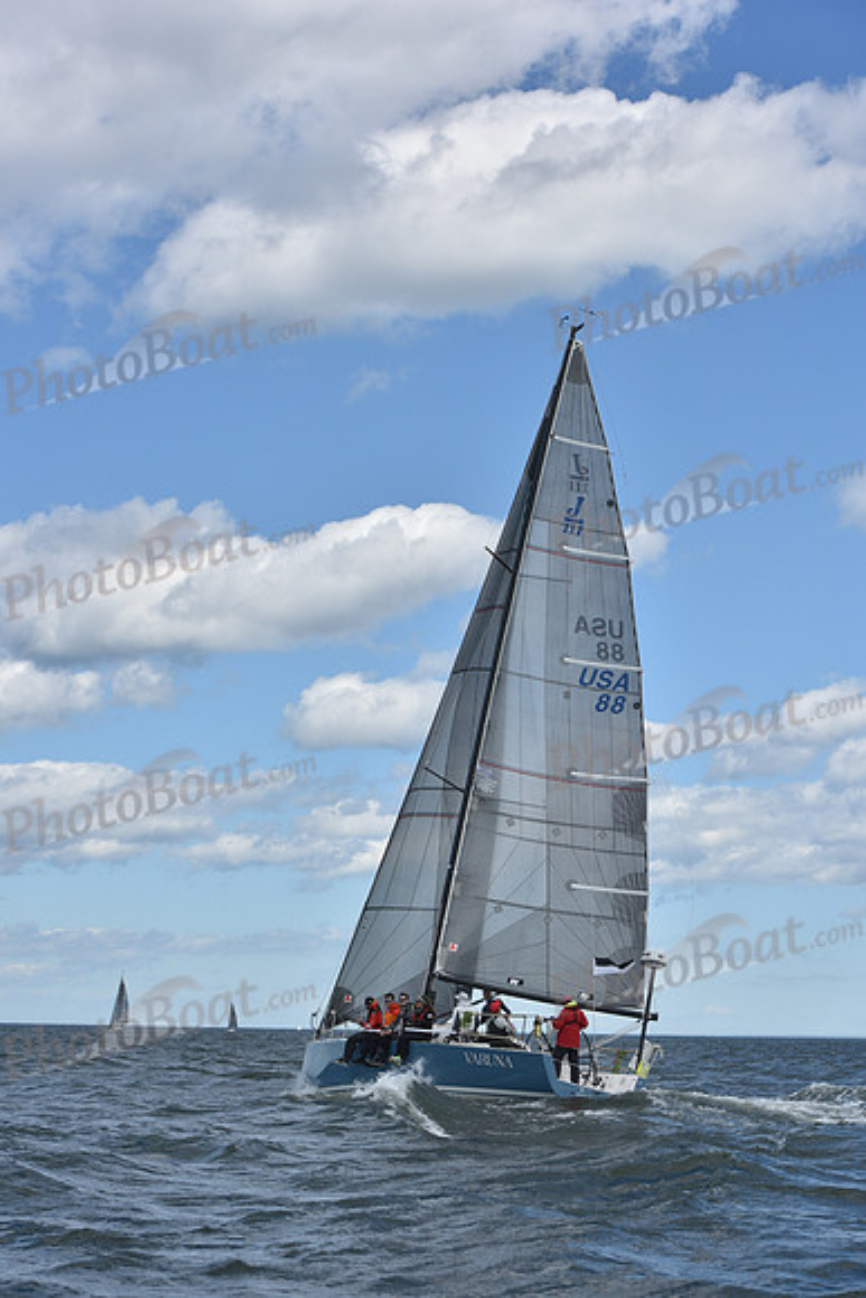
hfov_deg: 13.4
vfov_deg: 20.0
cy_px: 649
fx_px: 3678
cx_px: 433
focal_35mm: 102
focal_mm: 102
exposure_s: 1/1000
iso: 320
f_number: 9
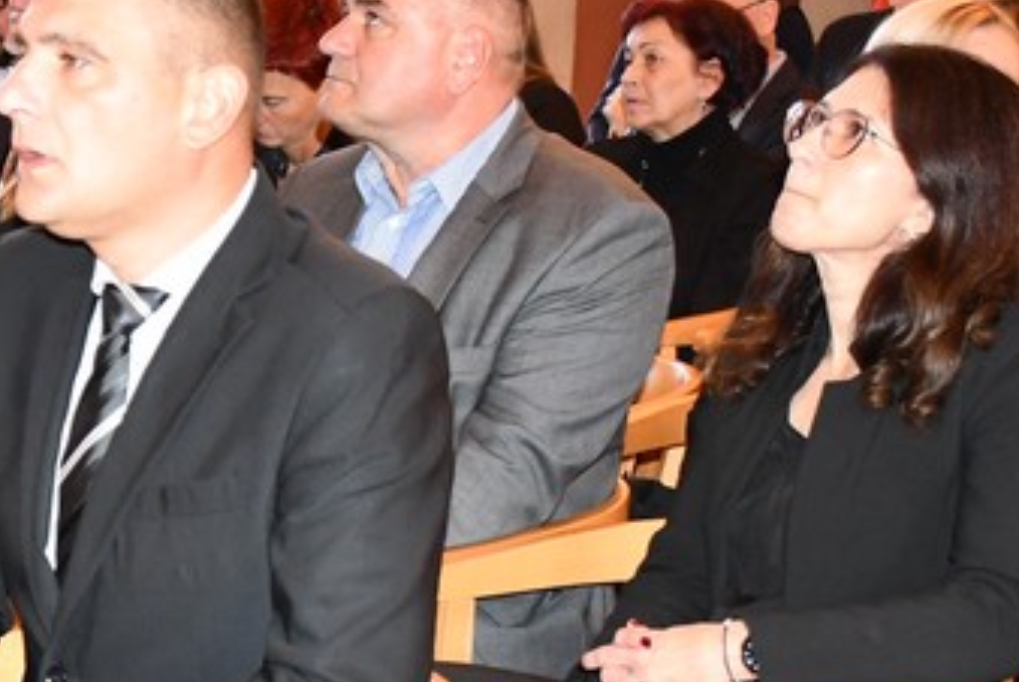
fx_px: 3088
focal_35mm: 109
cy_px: 481
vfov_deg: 12.6
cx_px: -220
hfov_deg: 17.8
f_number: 3.8
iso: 1600
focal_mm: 24
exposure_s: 1/60
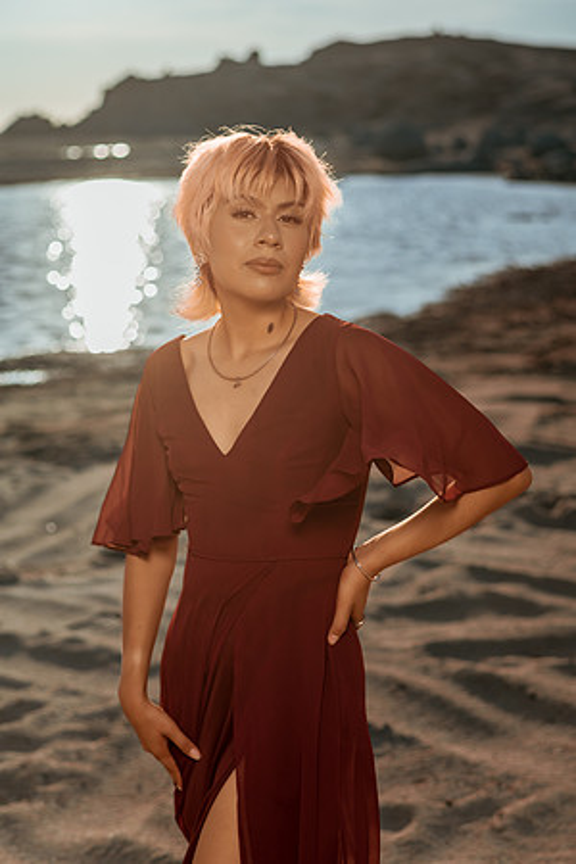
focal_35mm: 58
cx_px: 288
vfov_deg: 34.5
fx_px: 1392
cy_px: 432
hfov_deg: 23.4
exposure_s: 1/8000
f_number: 3.2
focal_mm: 58
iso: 100
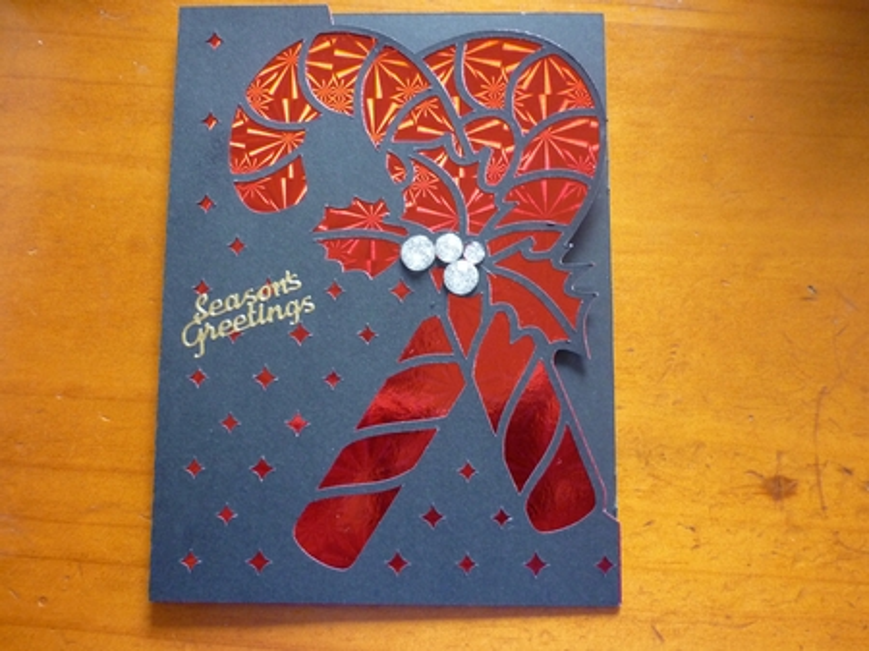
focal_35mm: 33
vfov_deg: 42.9
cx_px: 434
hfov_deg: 55.4
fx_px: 828
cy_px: 326
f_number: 2.8
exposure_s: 1/20
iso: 400
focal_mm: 5.5
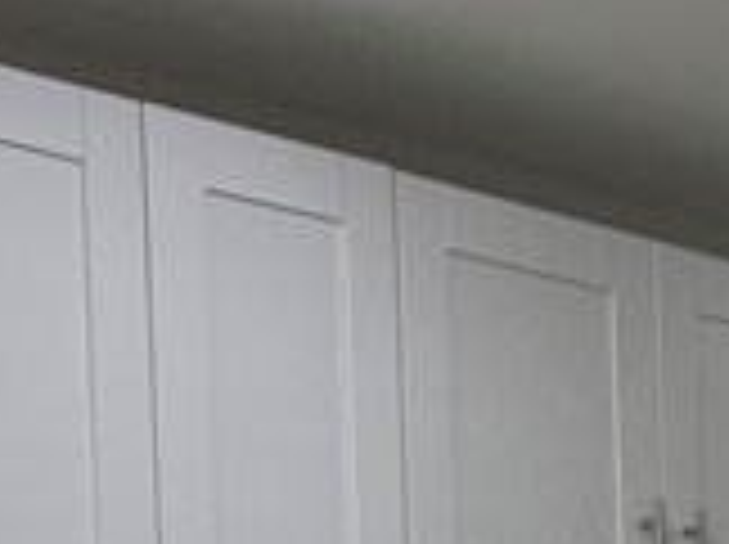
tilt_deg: -5.8
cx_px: 1404
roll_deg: +0.0
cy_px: 1214
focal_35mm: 152
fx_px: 3196
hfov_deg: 11.8
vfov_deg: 9.0
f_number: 1.78
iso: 125
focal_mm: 6.76
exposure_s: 1/232
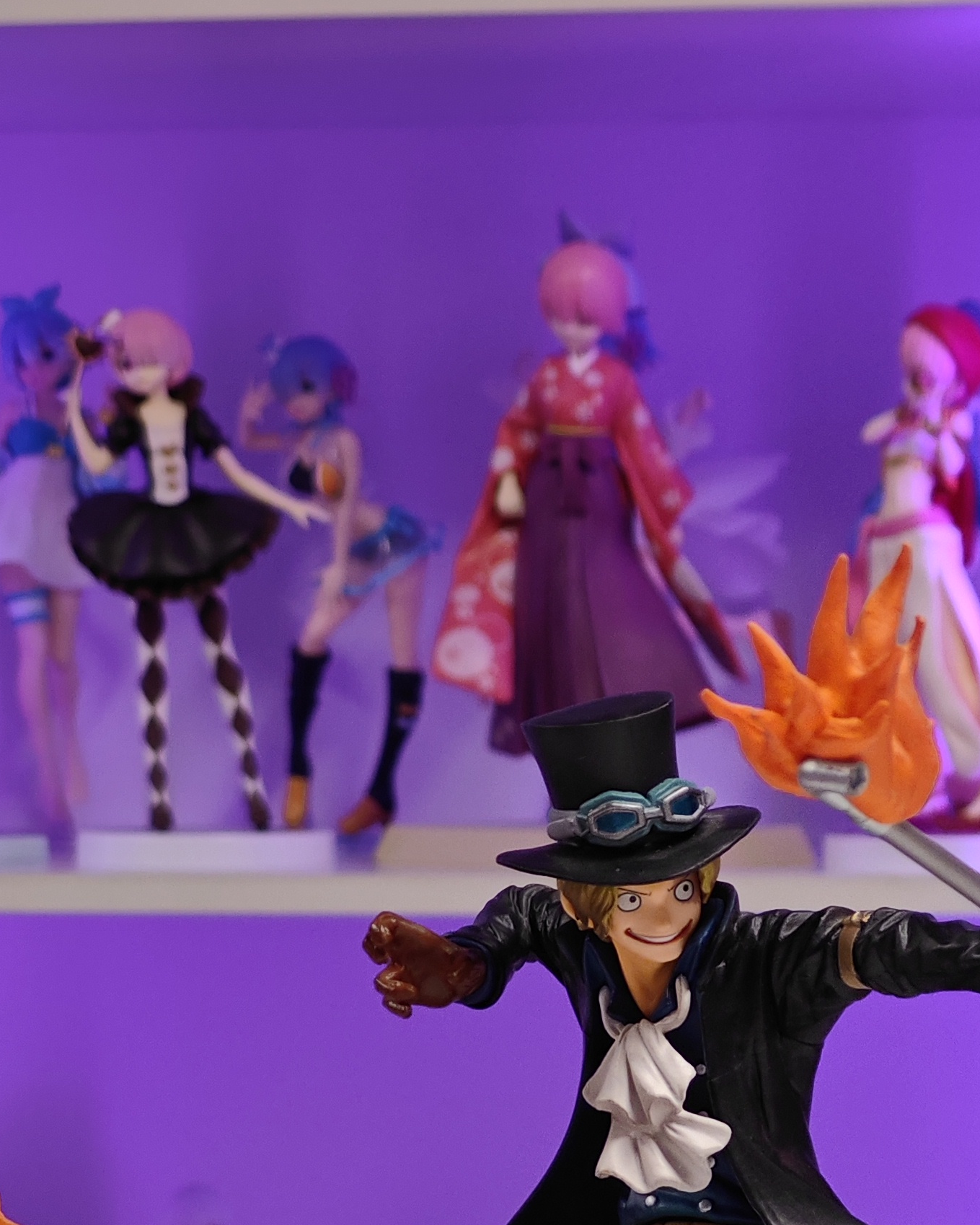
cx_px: 866
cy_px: 1138
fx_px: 5439
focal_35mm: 150
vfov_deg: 12.7
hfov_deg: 10.2
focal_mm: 7.48
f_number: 2.4
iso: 400
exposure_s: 1/19.2
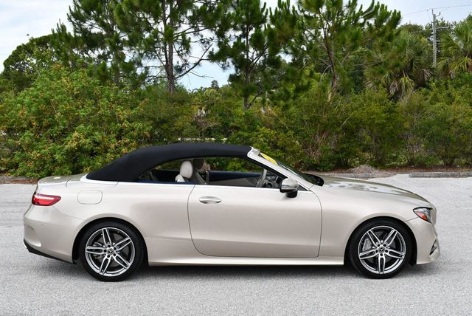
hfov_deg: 44.5
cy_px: 158
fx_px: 577
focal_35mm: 44
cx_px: 236
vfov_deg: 30.6
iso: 125
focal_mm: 22
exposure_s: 1/250
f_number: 8
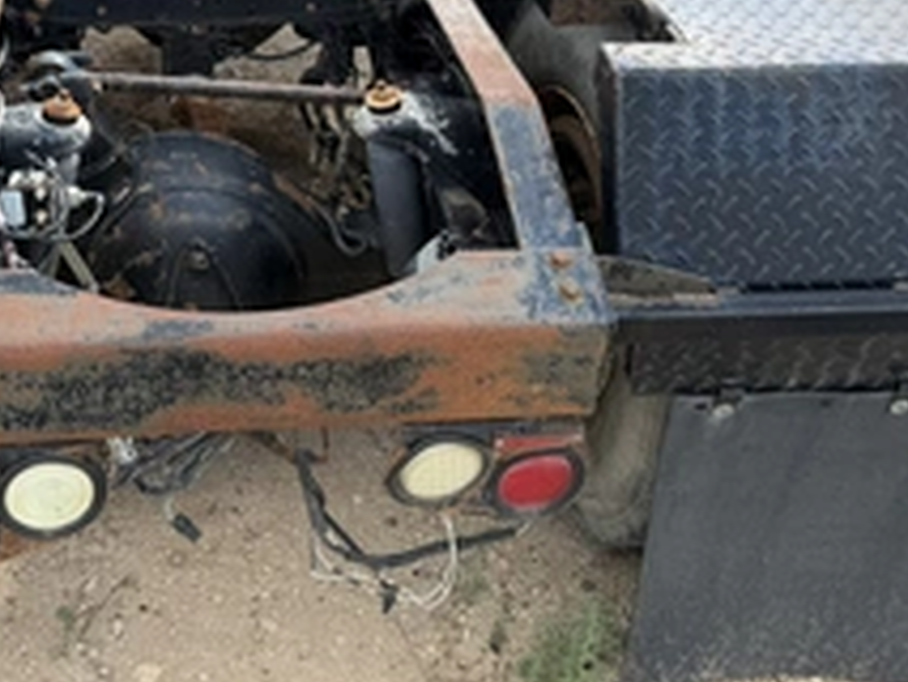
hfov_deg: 41.0
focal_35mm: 45
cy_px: 98
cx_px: 243
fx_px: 1181
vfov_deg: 31.1
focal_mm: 6.76
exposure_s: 1/1410
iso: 80
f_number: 1.78
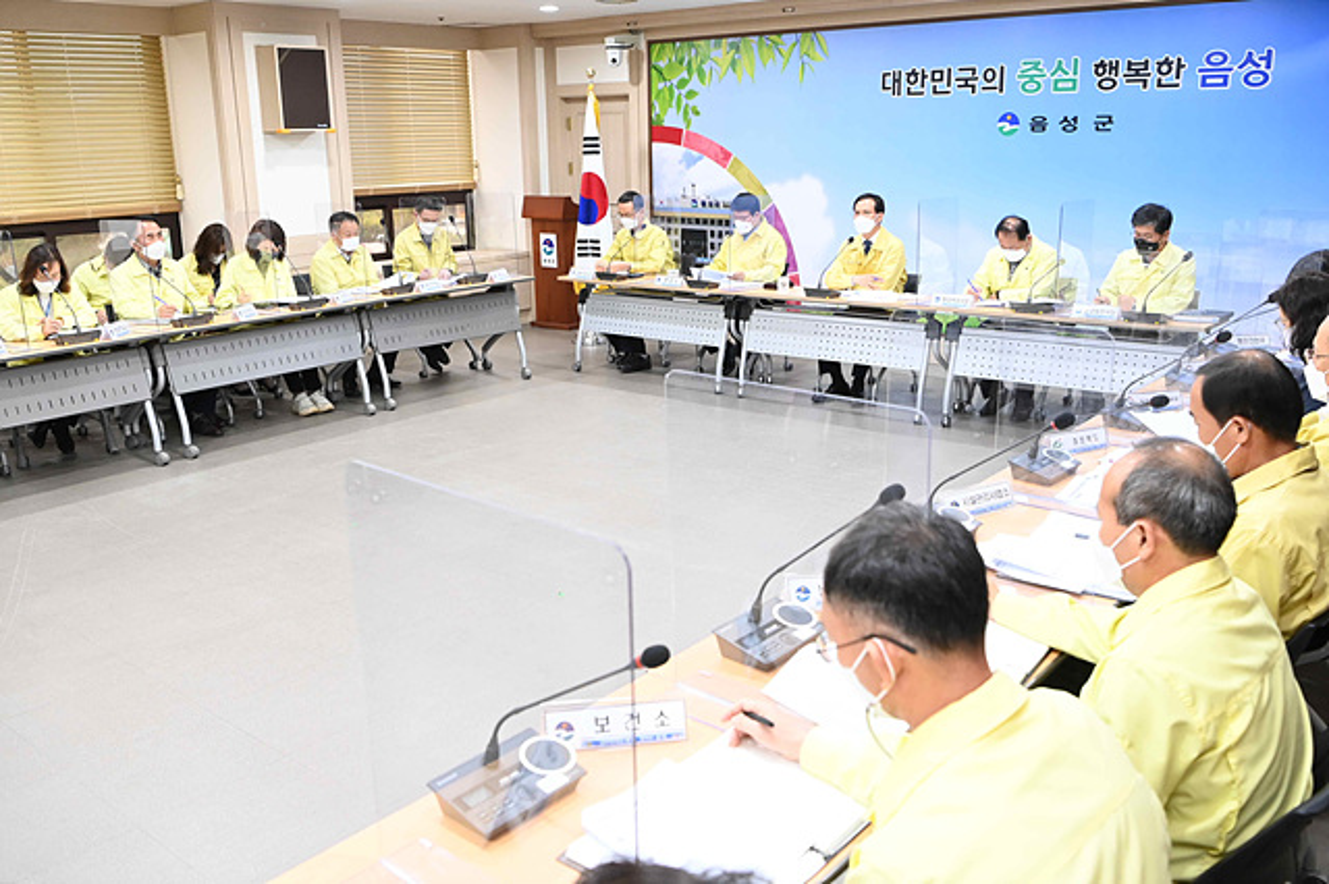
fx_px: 1144
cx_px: 664
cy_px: 442
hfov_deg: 60.3
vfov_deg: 42.3
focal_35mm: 31
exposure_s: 1/160
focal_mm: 26
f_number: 4.5
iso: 3200
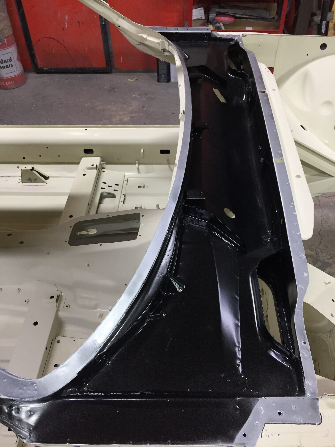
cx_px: 168
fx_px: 374
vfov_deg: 61.7
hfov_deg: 48.2
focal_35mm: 29
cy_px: 224
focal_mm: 4.15
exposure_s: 1/33
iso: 80
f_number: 2.2
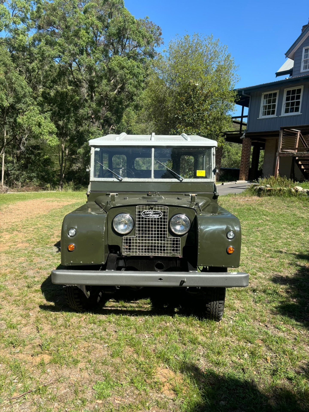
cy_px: 206
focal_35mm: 26
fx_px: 309
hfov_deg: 53.1
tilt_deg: -5.9
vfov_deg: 67.3
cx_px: 154
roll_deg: -4.6
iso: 50
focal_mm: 5.96
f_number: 1.6
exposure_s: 1/1667
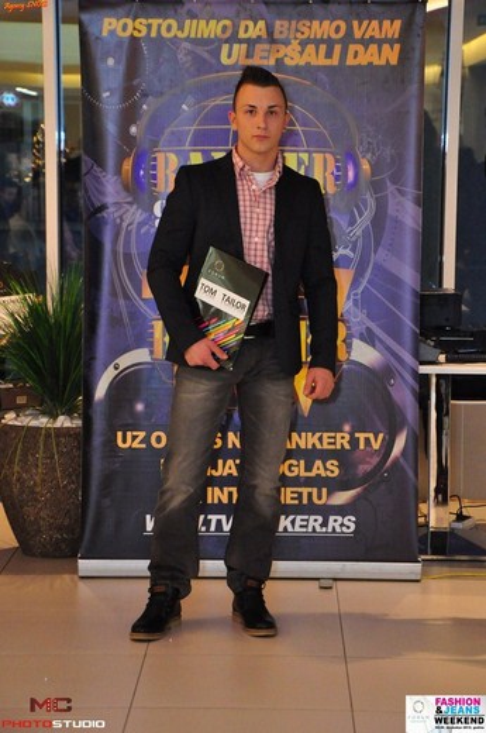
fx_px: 2133
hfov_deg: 13.0
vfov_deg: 19.5
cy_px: 366
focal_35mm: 105
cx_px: 243
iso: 2000
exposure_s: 1/60
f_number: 5.3
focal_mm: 70
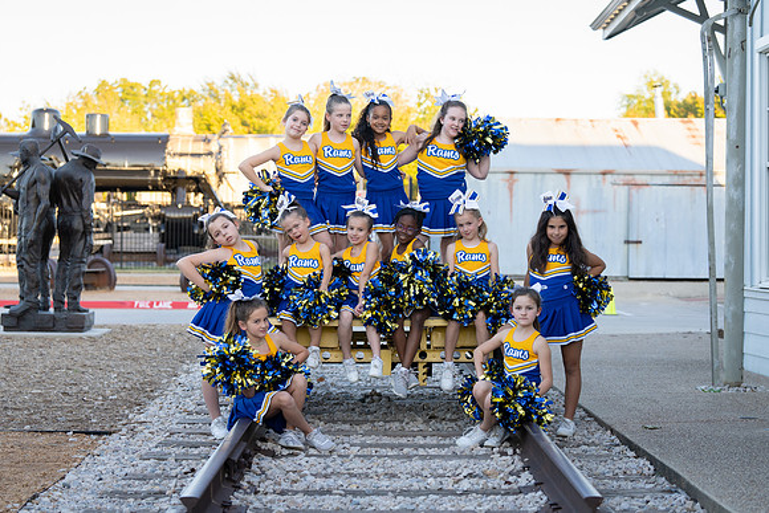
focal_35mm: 70
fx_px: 1496
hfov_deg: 28.8
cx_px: 384
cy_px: 256
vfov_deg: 19.5
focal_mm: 70
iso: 320
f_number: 3.5
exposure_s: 1/320
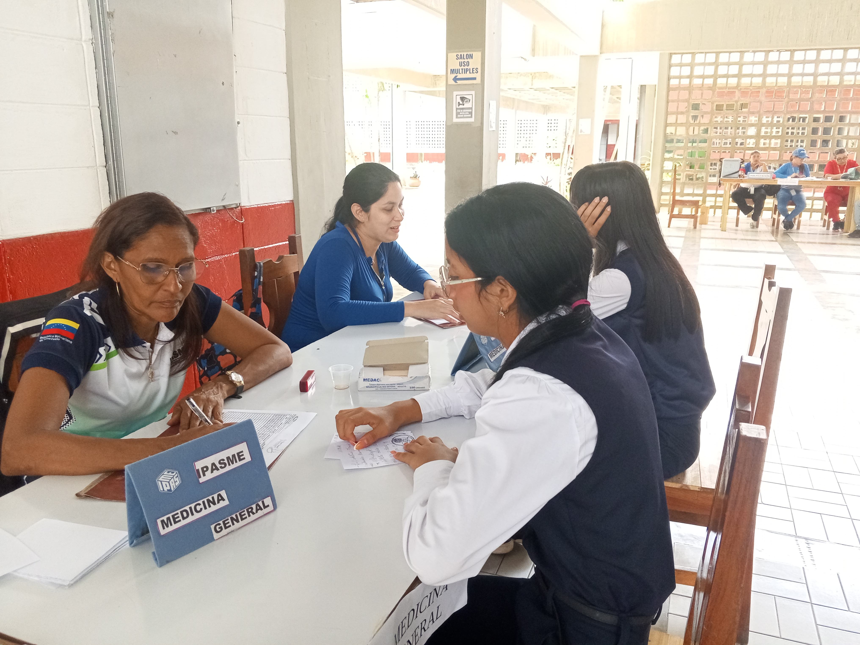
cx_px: 430
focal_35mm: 27
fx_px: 671
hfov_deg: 65.3
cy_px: 322
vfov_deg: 51.4
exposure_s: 1/60
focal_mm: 4.09
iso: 345
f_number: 1.6
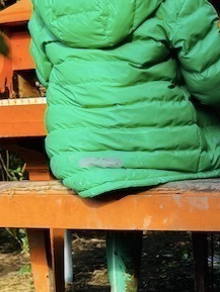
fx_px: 779
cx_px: 205
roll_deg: +0.6
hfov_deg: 15.8
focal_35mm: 92
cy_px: 288
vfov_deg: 20.6
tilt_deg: -8.5
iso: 50
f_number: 1.5
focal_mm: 5.7
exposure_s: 1/418
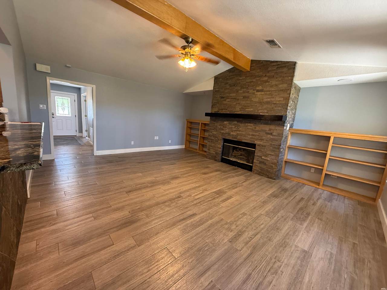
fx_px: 157
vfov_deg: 85.7
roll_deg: -4.6
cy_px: 145
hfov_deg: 102.1
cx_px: 194
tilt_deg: -10.4
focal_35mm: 14
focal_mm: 2.22
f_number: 2.2
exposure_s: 1/60
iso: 320
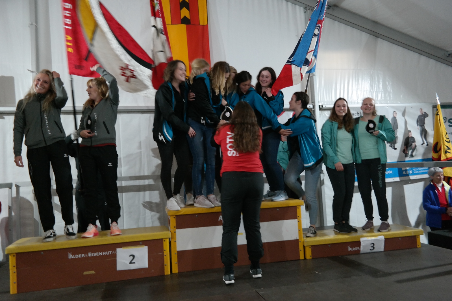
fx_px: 339
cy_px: 150
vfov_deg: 47.9
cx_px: 226
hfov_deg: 67.4
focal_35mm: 27
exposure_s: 1/40
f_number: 3.5
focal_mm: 18
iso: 800
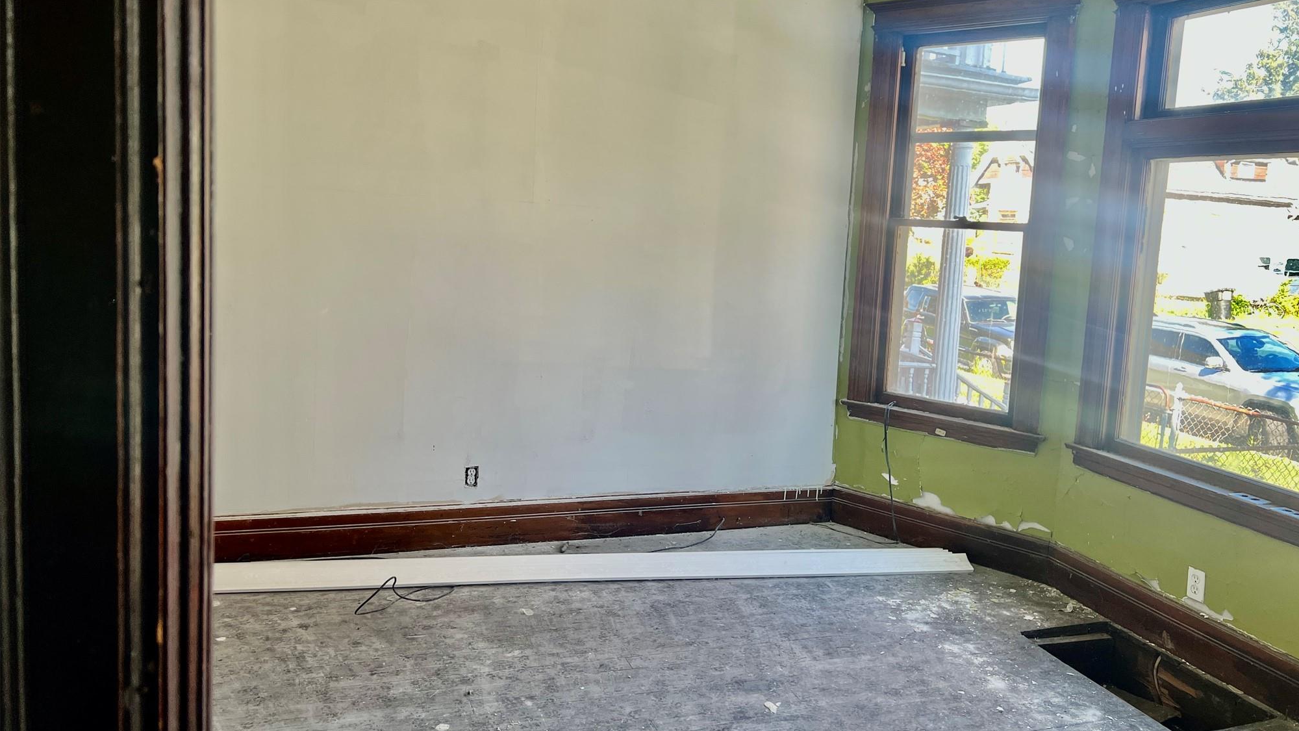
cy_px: 329
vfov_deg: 40.1
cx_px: 664
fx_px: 999
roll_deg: -3.4
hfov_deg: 66.1
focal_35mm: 29
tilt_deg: -6.6
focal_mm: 5.7
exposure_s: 1/121
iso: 64
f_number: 1.5
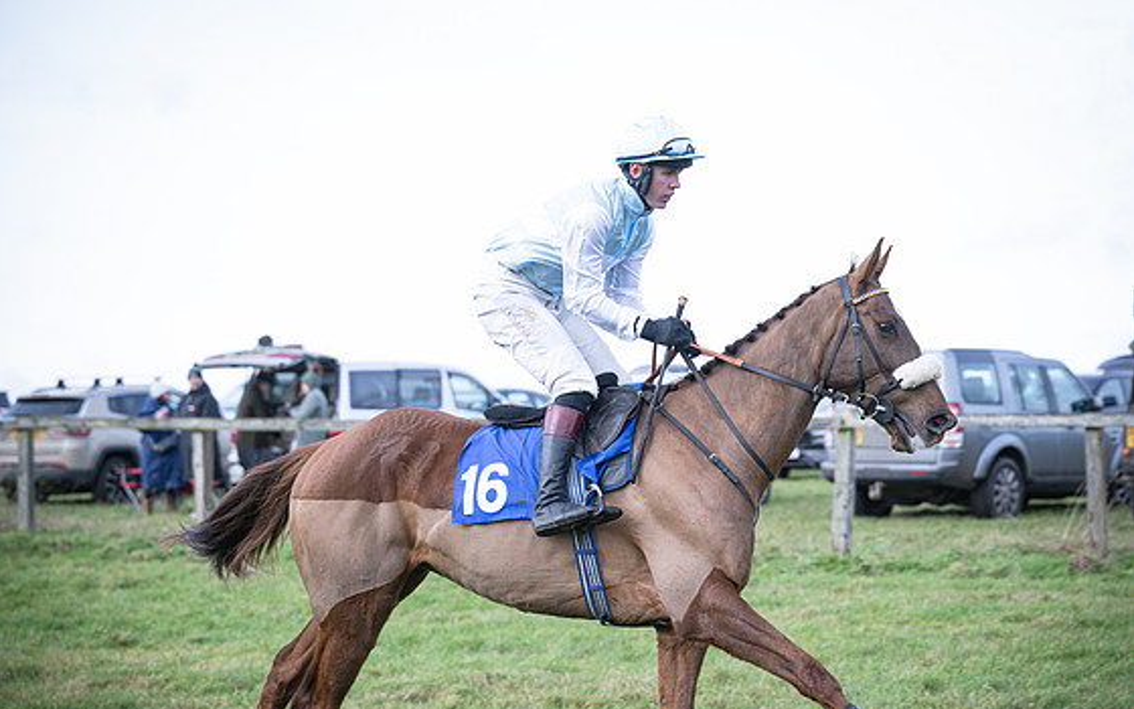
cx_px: 656
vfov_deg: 12.2
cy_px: 450
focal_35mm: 107
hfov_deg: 19.4
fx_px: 3307
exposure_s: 1/800
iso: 400
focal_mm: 87
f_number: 4
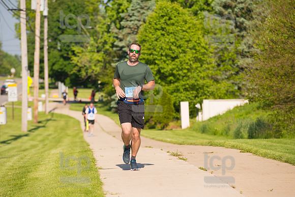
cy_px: 98
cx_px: 148
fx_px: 1639
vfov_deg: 6.9
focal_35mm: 200
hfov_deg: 10.3
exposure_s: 1/2000
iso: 400
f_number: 5.6
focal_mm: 200
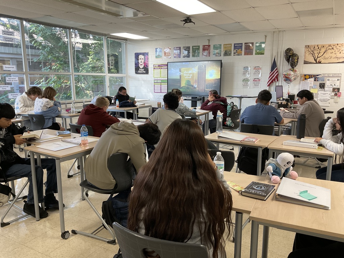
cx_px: 172
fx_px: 288
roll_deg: +0.8
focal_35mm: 29
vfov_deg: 48.2
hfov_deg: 61.7
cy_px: 129
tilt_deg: -10.5
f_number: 1.8
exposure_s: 1/60
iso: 80
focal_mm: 3
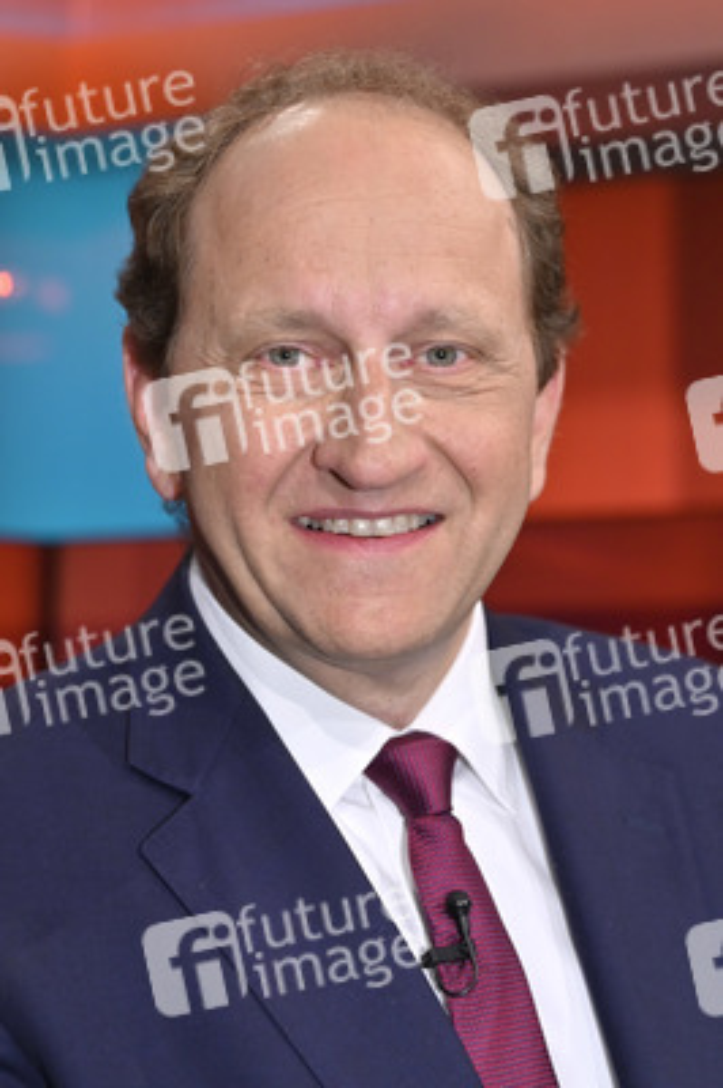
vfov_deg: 44.5
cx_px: 362
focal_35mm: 44
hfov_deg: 30.5
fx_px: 1328
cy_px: 544
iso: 500
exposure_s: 1/200
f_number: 2.8
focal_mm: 44
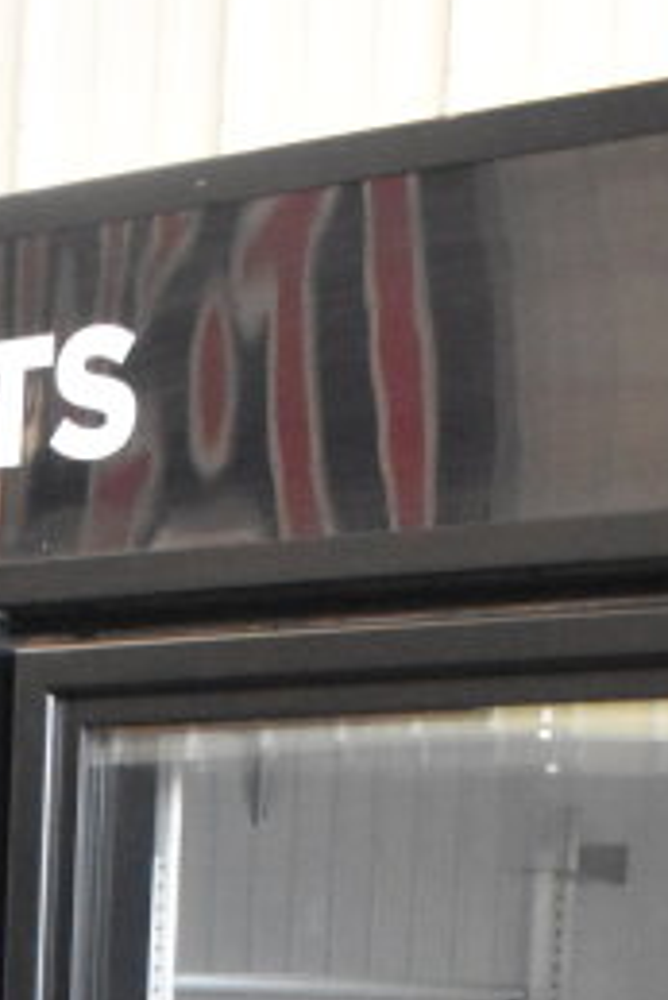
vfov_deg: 15.0
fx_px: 3384
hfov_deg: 11.0
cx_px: -151
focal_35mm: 122
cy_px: 1705
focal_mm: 23
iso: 6400
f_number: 7.1
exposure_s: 1/200
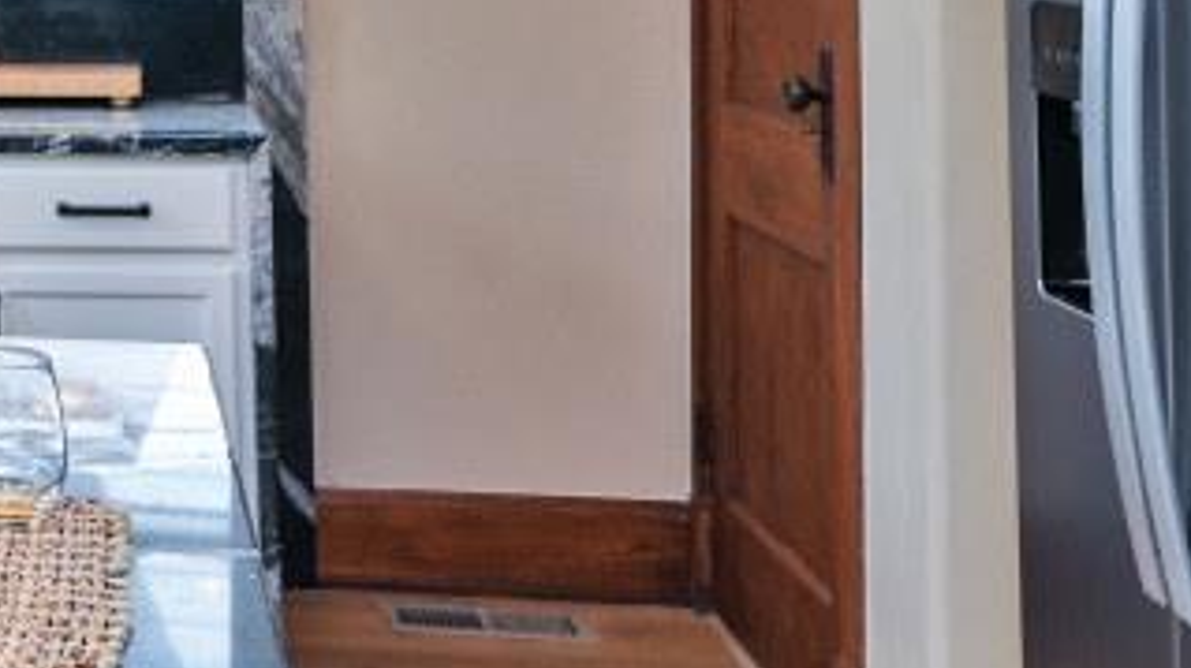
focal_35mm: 69
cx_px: -392
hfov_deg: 25.8
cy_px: -123
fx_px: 2178
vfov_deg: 16.7
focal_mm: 14
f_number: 5
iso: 200
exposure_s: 1/100
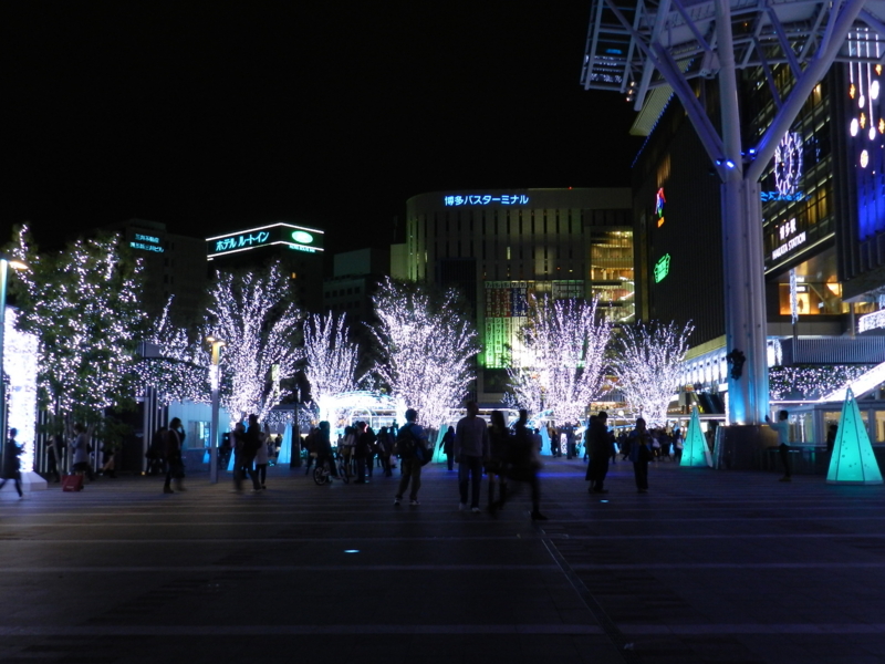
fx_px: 972
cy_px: 332
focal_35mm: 38
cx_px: 442
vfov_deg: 37.7
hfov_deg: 49.0
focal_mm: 6.7
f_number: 4
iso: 400
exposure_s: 1/13
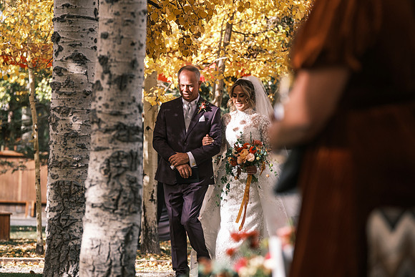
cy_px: 138
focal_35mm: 210
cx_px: 208
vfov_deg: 6.5
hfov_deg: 9.8
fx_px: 2421
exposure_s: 1/500
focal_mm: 140
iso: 400
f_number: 4
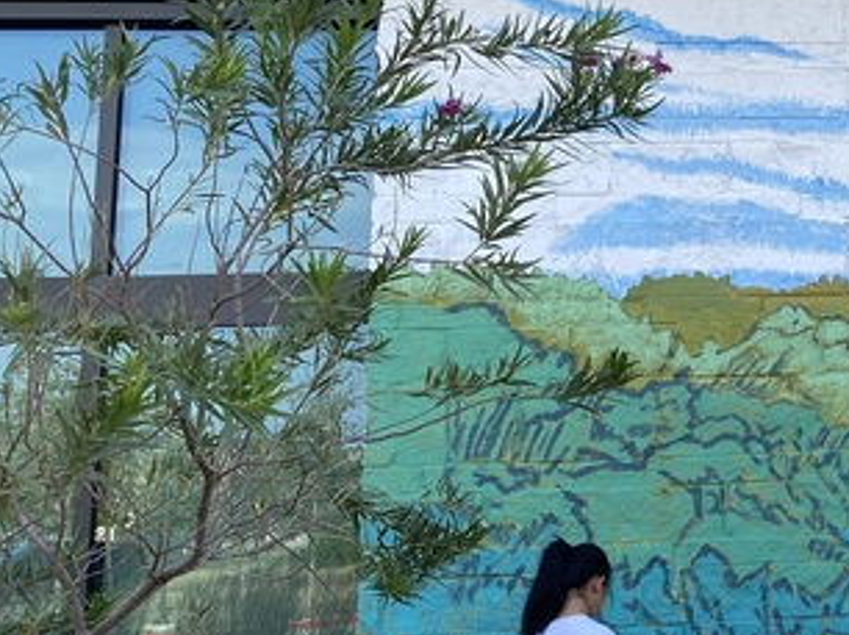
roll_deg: +1.5
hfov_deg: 25.0
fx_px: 1666
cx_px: 1088
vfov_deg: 21.5
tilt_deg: +8.8
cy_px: 222
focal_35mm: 68
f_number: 1.8
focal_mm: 4.25
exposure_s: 1/666
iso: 32
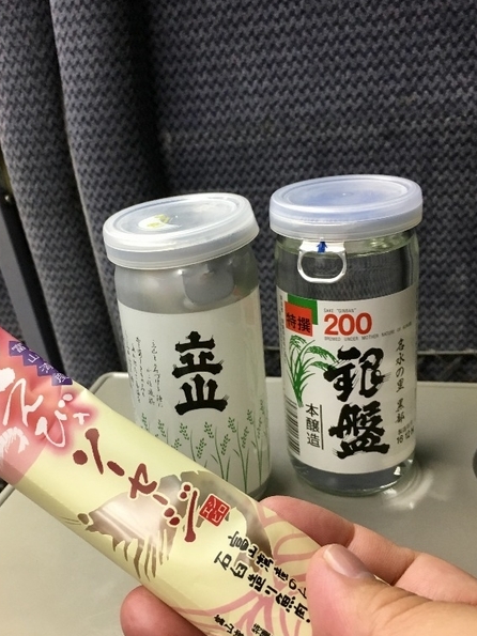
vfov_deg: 47.8
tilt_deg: -20.5
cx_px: 202
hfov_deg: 36.7
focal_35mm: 39
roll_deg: +6.7
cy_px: 340
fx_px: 717
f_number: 2.2
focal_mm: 4.15
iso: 100
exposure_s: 1/30
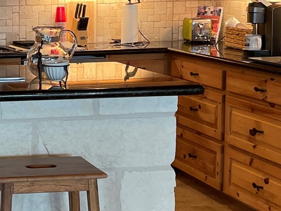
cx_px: -70
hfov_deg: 18.9
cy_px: 88
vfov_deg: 15.2
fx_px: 788
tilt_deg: -6.3
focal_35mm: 97
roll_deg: +0.9
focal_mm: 4.2
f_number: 1.6
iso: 80
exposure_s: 1/60
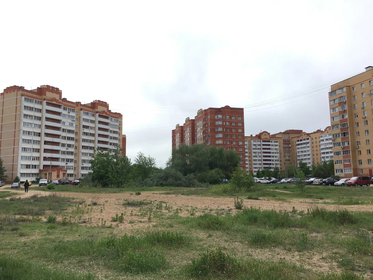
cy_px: 140
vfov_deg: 48.2
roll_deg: -0.5
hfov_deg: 61.7
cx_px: 186
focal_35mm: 29
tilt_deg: +7.8
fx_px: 312
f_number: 2.2
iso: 25
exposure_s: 1/1131
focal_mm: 4.15
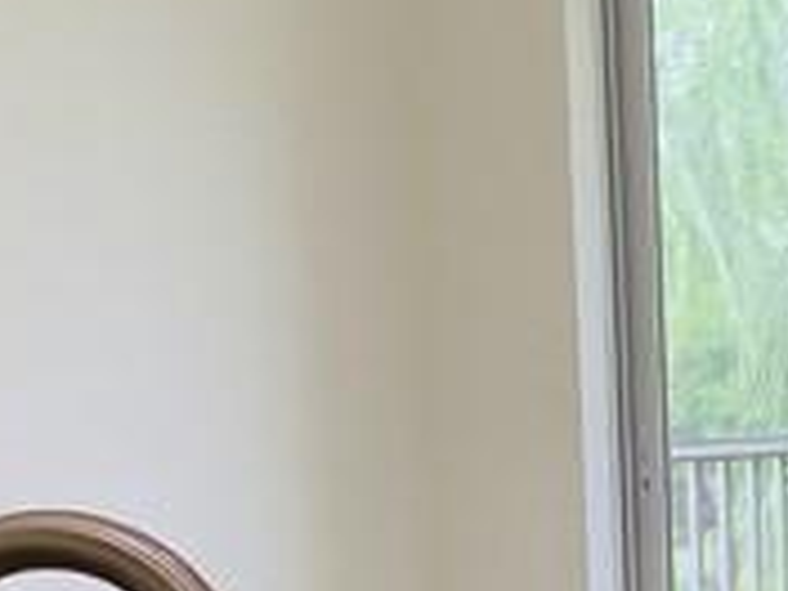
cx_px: 1030
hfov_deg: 11.4
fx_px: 3847
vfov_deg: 8.7
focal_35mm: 169
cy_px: 676
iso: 40
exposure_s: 1/120
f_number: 1.8
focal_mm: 3
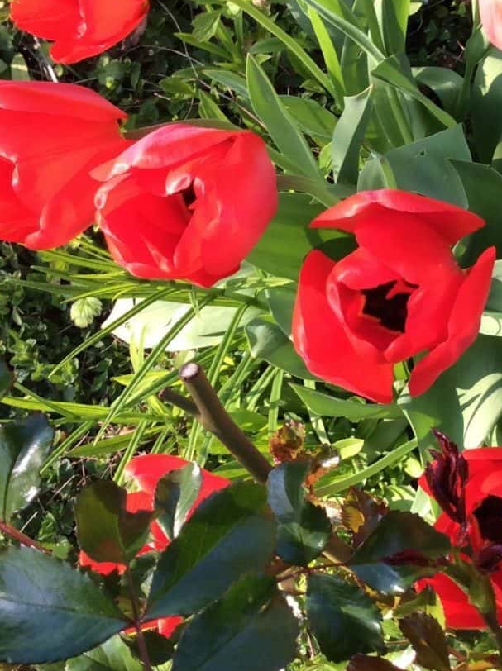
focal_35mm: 65
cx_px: 421
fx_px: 1259
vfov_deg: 29.9
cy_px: 336
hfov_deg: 22.2
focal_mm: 3.3
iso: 32
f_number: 2.4
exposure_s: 1/175
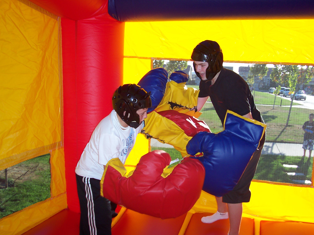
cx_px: 157
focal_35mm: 37
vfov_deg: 38.7
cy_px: 118
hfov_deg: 50.1
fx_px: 336
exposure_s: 1/350
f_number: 2.8
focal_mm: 5.6
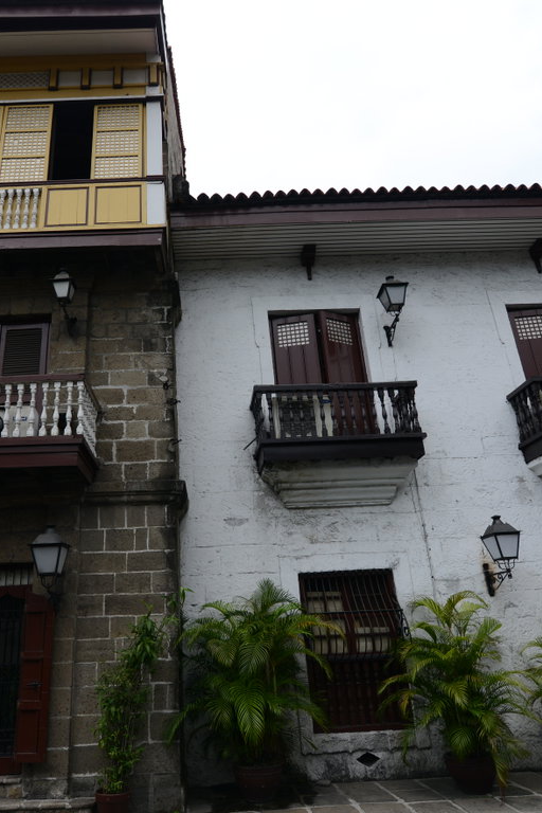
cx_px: 204
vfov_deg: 71.5
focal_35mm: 25
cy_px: 415
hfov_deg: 50.8
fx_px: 565
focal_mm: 16
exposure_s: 1/2000
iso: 400
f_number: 4
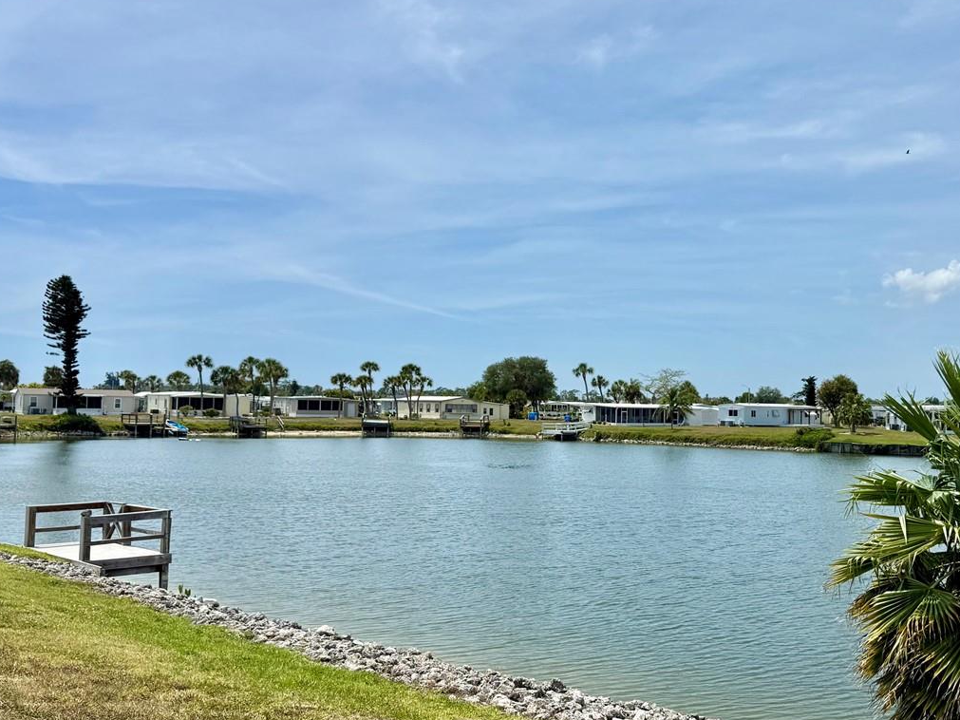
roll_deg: -0.9
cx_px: 610
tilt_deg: +2.0
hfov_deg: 48.4
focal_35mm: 38
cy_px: 359
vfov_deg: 37.7
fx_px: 1054
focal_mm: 6.76
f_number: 1.78
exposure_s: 1/10309
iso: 80
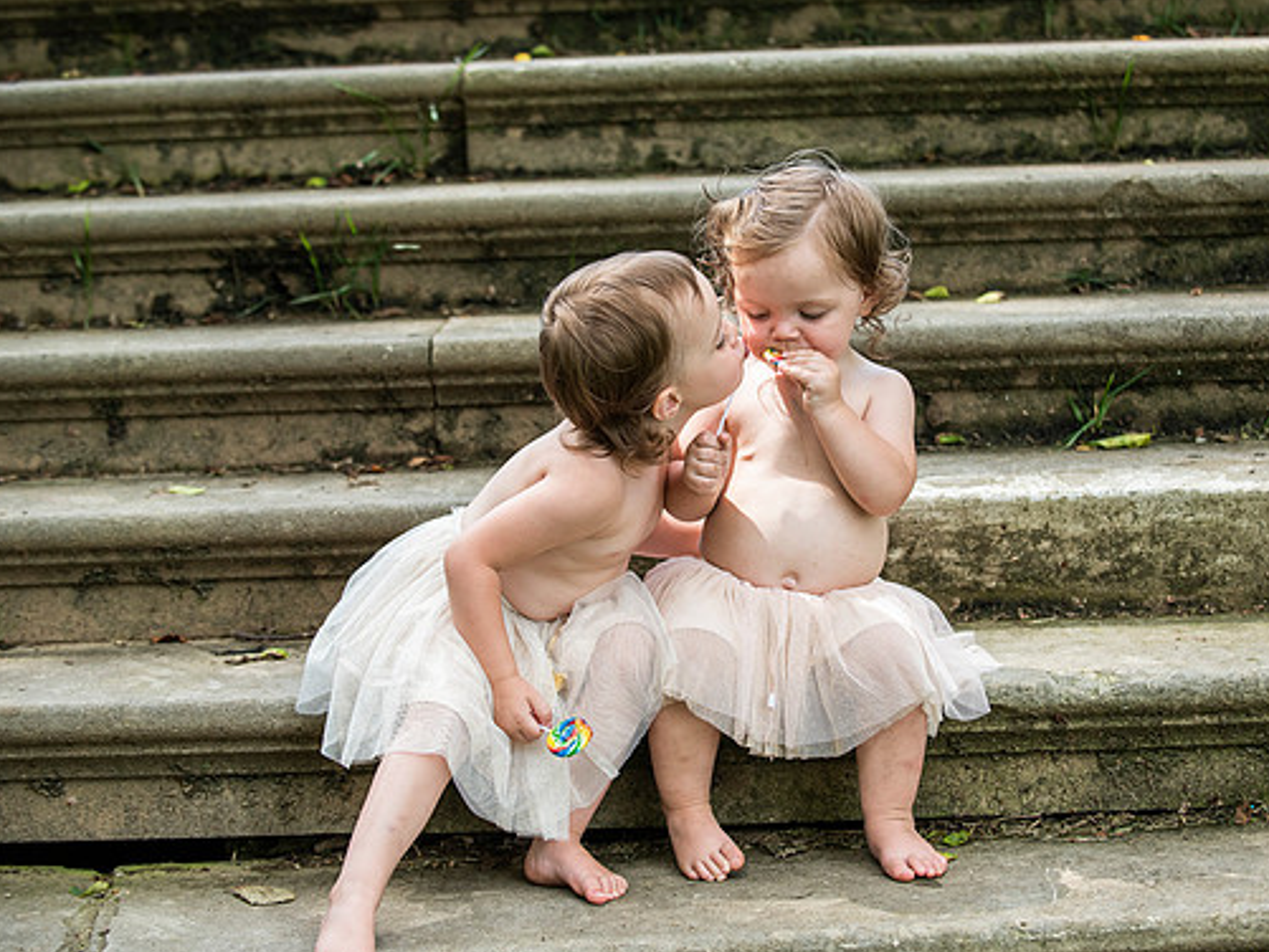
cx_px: 717
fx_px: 3337
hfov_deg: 21.5
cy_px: 461
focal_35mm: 91
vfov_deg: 16.2
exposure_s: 1/1000
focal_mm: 78
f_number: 3.5
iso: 640
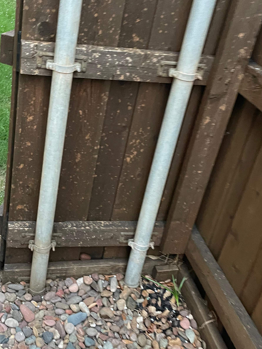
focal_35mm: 44
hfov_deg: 32.5
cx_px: 79
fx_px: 444
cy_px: 155
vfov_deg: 42.9
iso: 400
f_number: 1.6
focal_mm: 4.2
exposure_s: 1/60
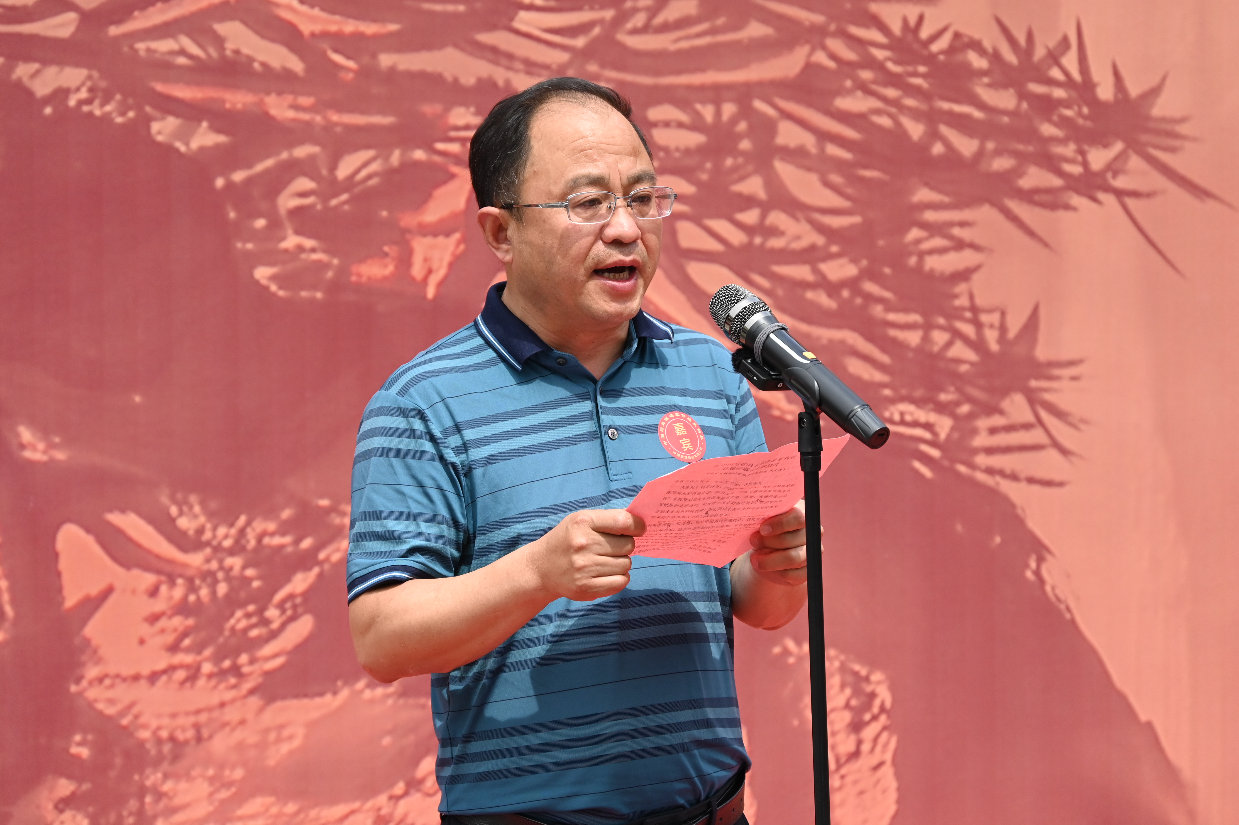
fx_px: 5331
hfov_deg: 13.3
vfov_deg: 8.8
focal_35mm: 155
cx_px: 631
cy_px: 382
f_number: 6.3
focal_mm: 140
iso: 1000
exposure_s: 1/1600
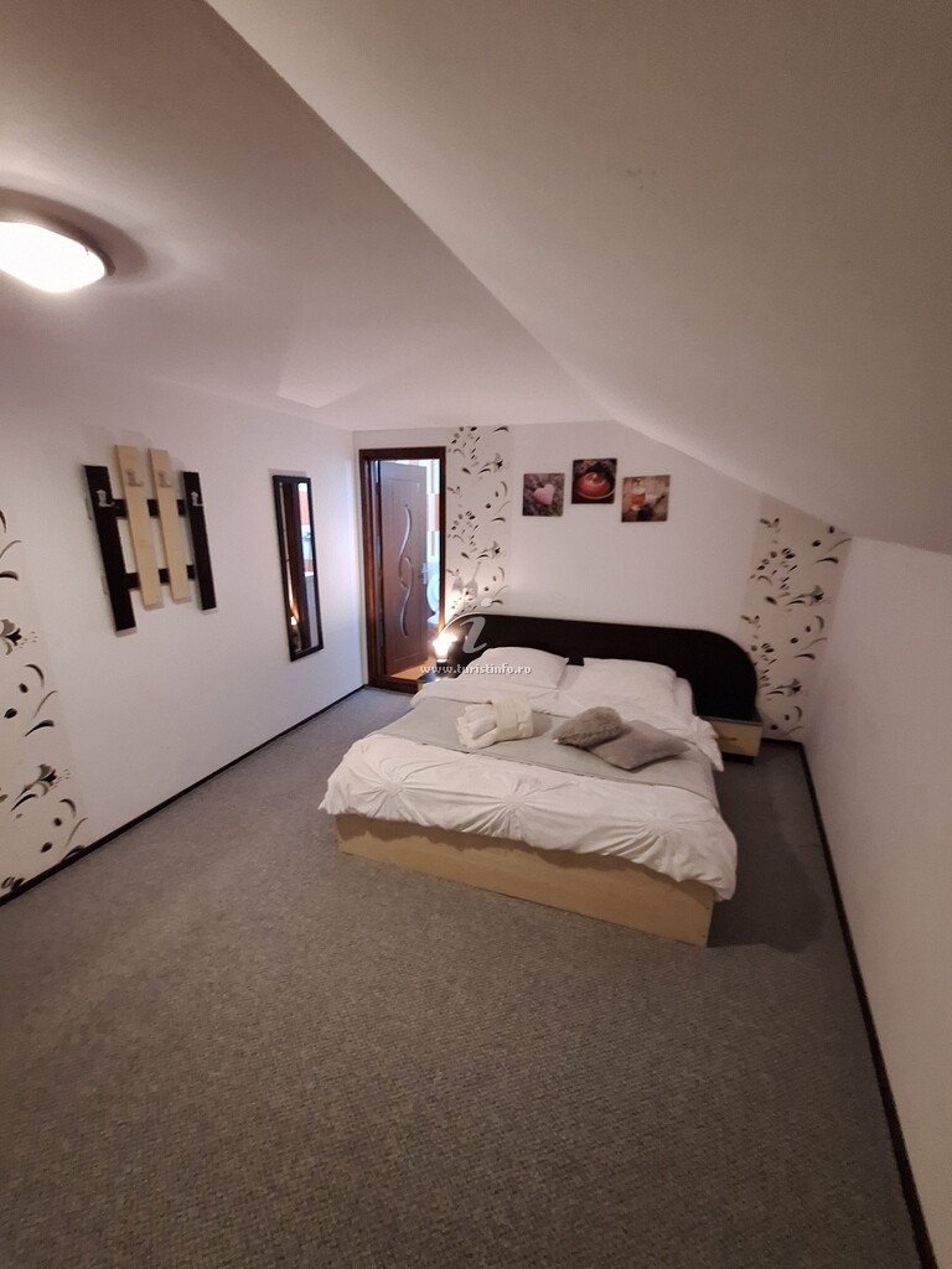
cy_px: 634
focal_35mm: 13
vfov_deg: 106.2
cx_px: 476
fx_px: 477
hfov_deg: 89.9
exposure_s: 1/20
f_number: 2.2
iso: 800
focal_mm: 1.74
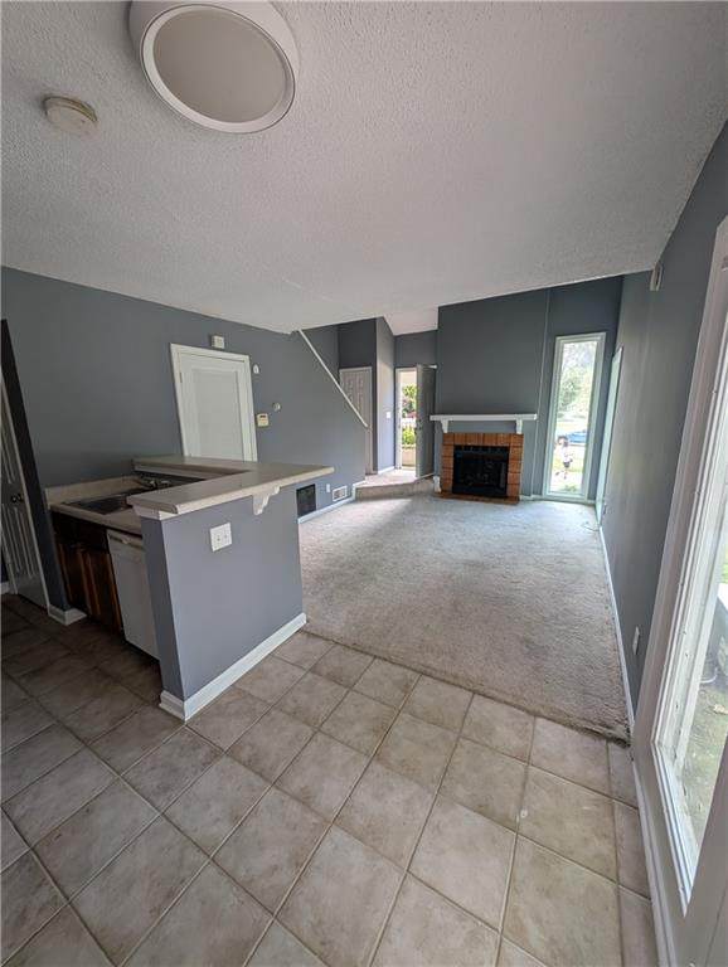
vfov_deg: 110.5
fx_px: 336
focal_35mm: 12
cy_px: 484
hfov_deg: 94.6
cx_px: 364
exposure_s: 1/58.4
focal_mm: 2.23
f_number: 1.95
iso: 68
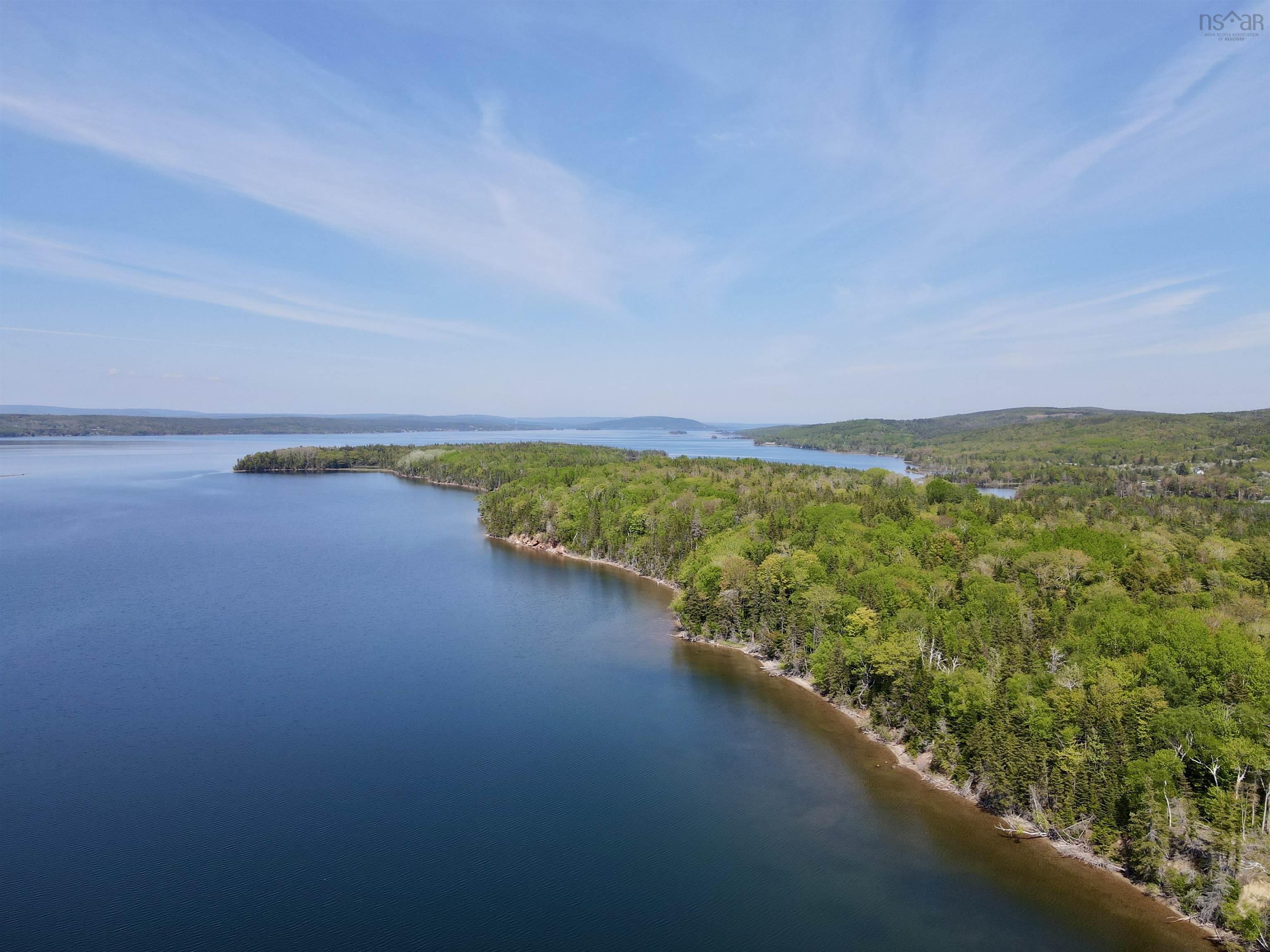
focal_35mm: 24
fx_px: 881
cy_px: 476
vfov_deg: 56.8
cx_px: 635
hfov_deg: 71.6
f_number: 2.8
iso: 100
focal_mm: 4.5
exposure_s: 1/725
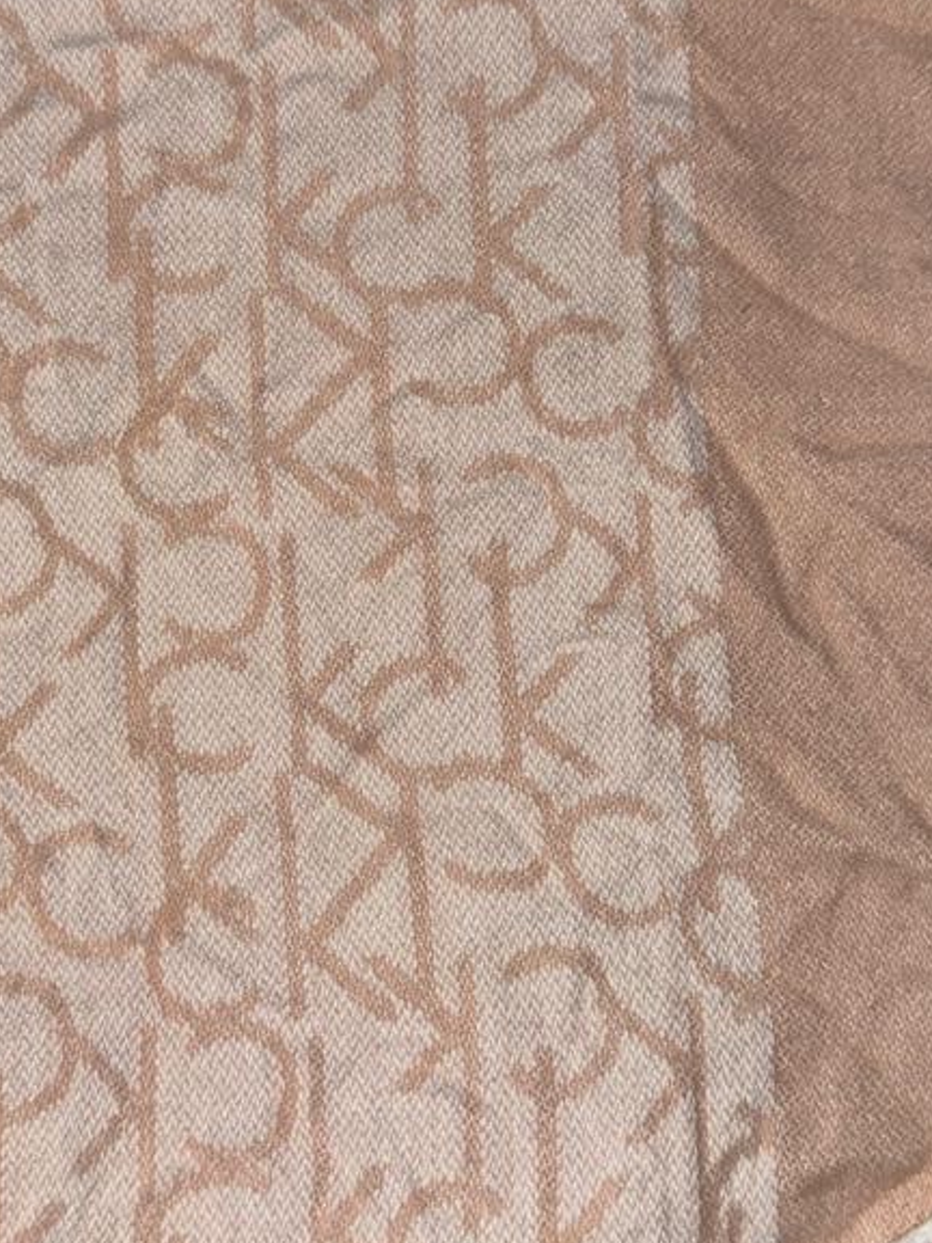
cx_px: 416
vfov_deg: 42.0
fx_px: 1615
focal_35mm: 45
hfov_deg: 32.2
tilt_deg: -83.4
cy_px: 559
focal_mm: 6.76
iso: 50
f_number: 1.78
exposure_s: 1/52
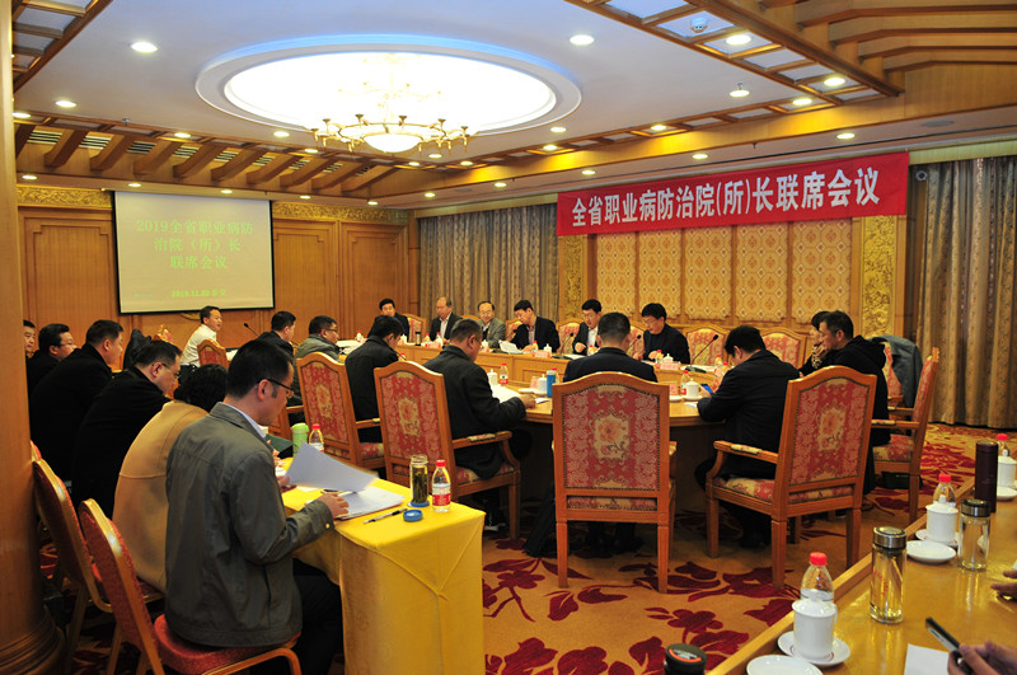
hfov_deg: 70.5
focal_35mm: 26
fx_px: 719
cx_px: 508
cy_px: 338
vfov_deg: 50.3
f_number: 3.2
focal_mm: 17
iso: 400
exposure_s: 1/40
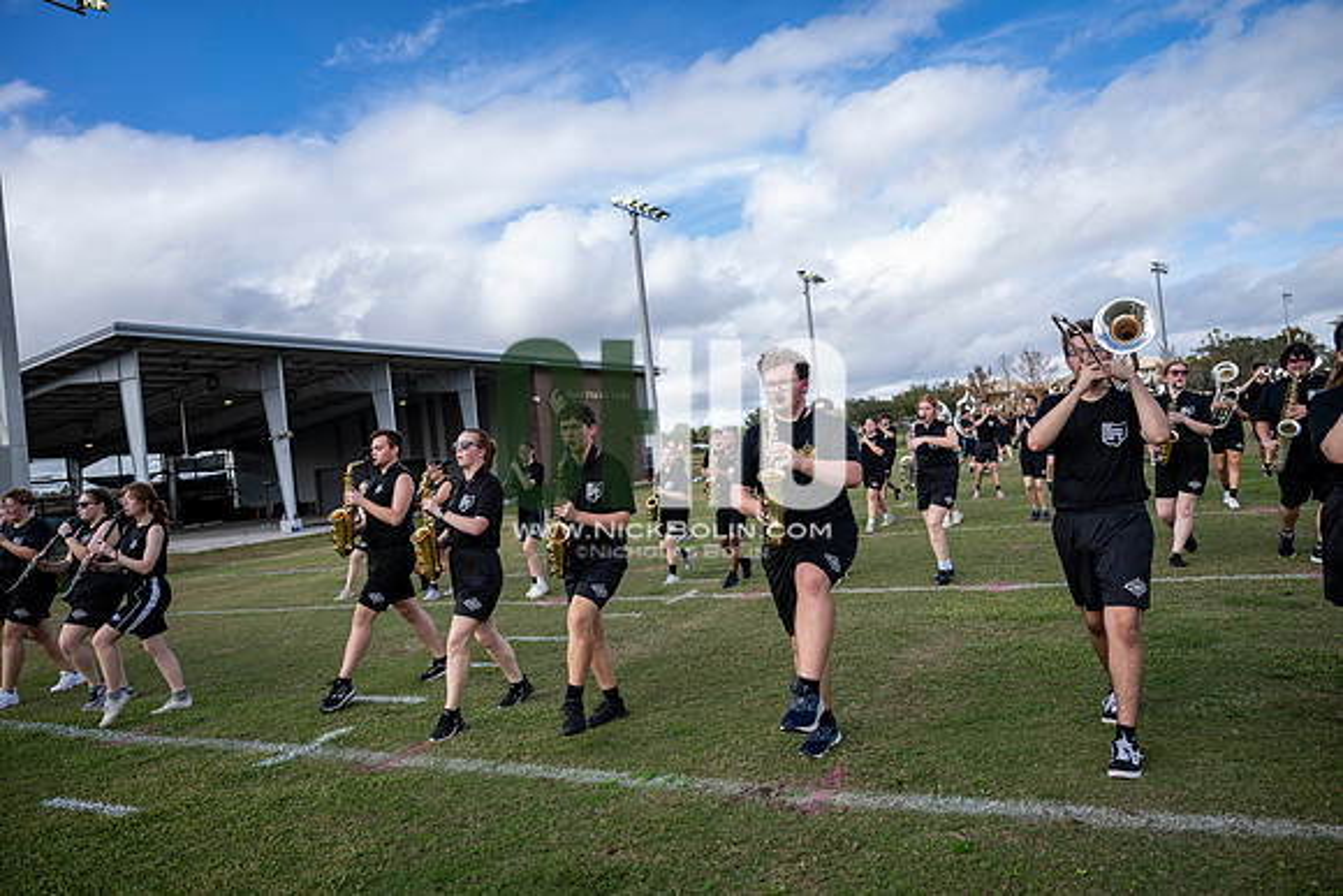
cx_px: 672
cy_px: 448
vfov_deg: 53.2
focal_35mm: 24
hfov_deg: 73.7
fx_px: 896
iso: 125
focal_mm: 24
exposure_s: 1/1250
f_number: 2.8
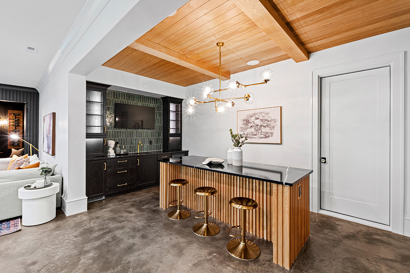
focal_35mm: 15
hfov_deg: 100.4
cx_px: 205
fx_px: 171
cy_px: 136
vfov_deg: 77.3
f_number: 9
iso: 100
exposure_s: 2.5
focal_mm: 10
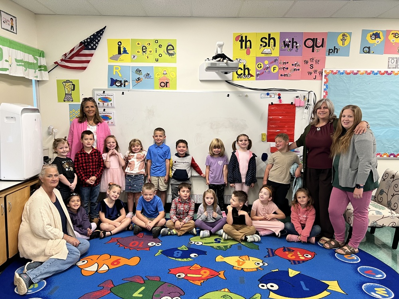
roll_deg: -0.3
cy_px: 150
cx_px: 200
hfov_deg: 67.3
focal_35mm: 26
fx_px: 300
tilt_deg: -6.1
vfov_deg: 53.1
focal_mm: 5.7
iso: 125
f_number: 1.5
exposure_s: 1/75
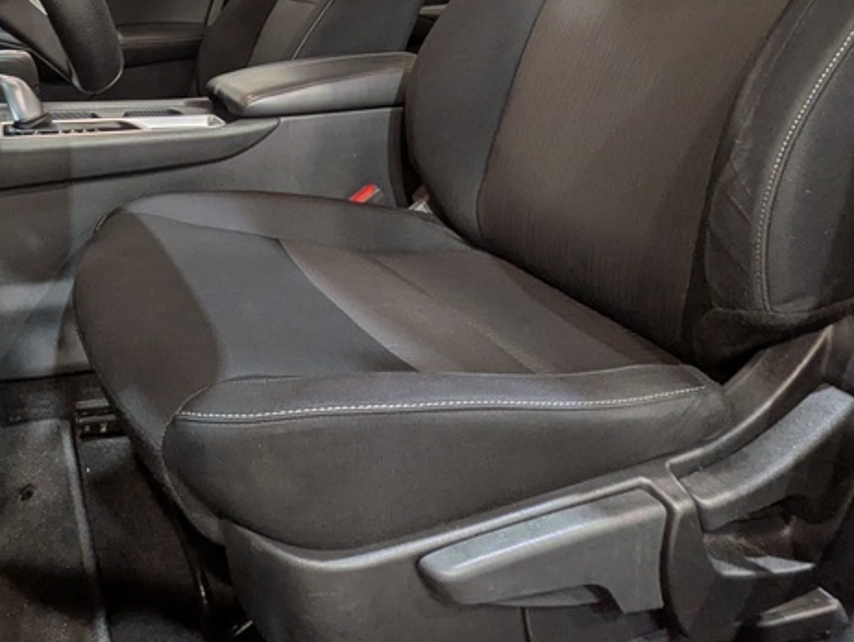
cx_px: 200
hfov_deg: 55.2
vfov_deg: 41.6
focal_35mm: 31
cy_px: 56
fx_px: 765
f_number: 2.2
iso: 65
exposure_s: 1/30
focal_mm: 1.83
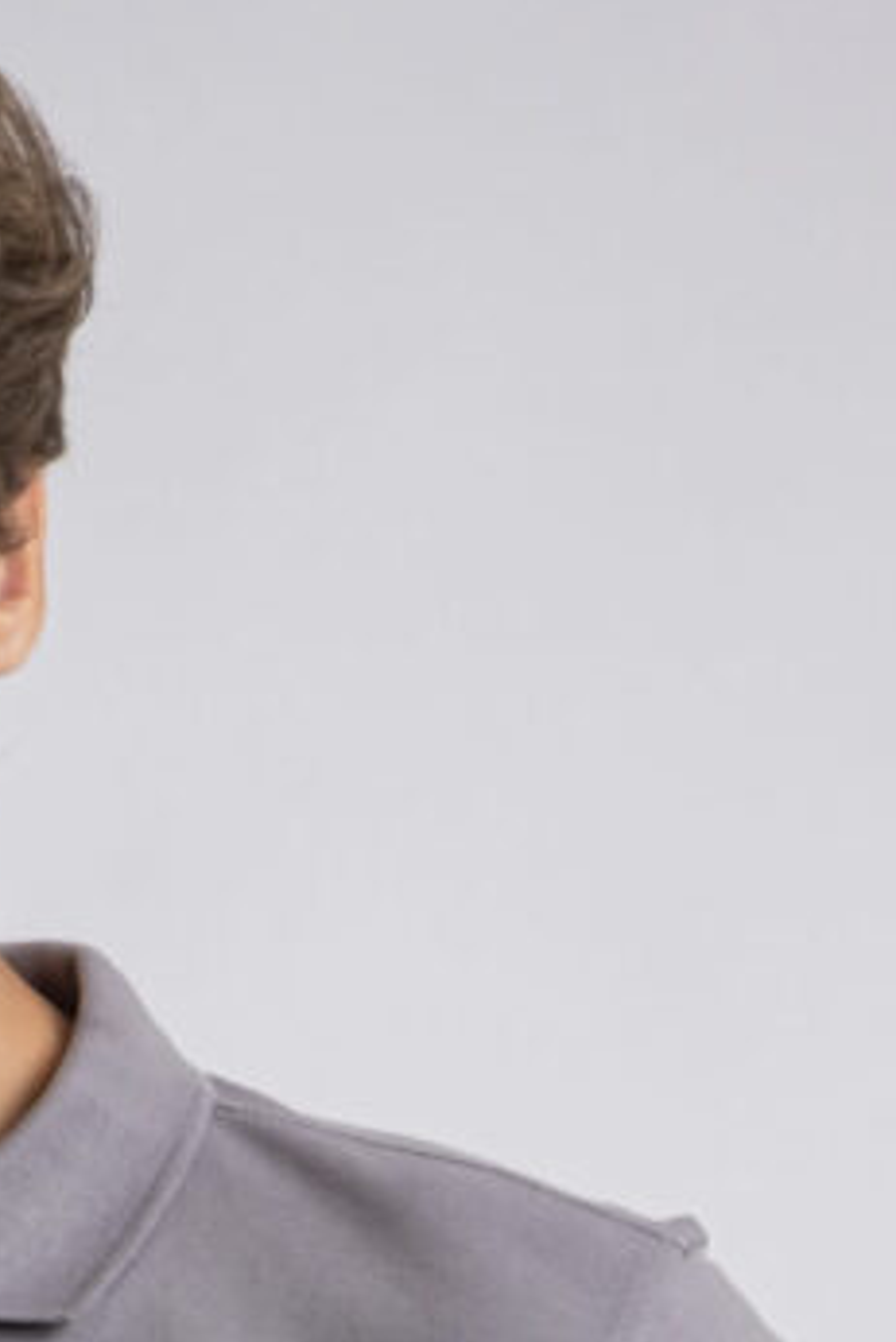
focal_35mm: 239
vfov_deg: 8.4
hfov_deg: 5.7
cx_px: 0
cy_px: 2091
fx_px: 8913
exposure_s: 1/125
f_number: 10
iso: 100
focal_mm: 46.3
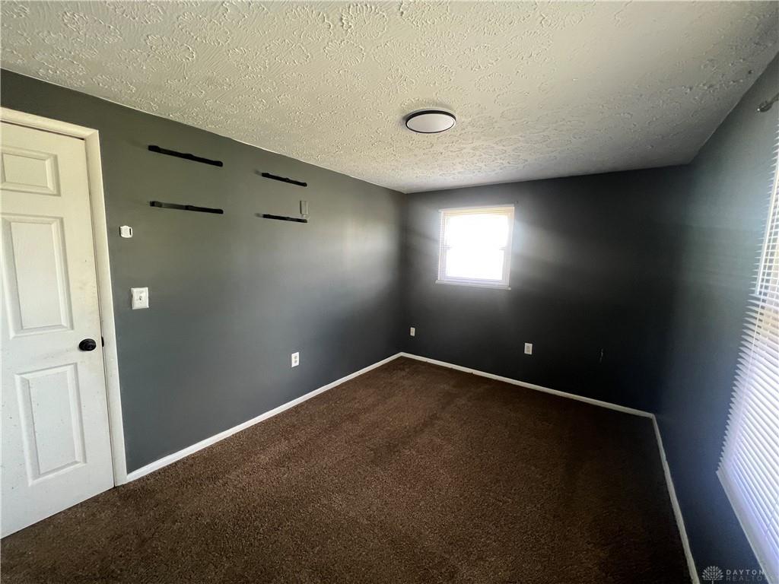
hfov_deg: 106.2
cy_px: 292
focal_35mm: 13
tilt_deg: -6.9
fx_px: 293
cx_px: 390
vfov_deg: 89.9
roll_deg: -2.0
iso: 250
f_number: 1.8
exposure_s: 1/72
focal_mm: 1.57
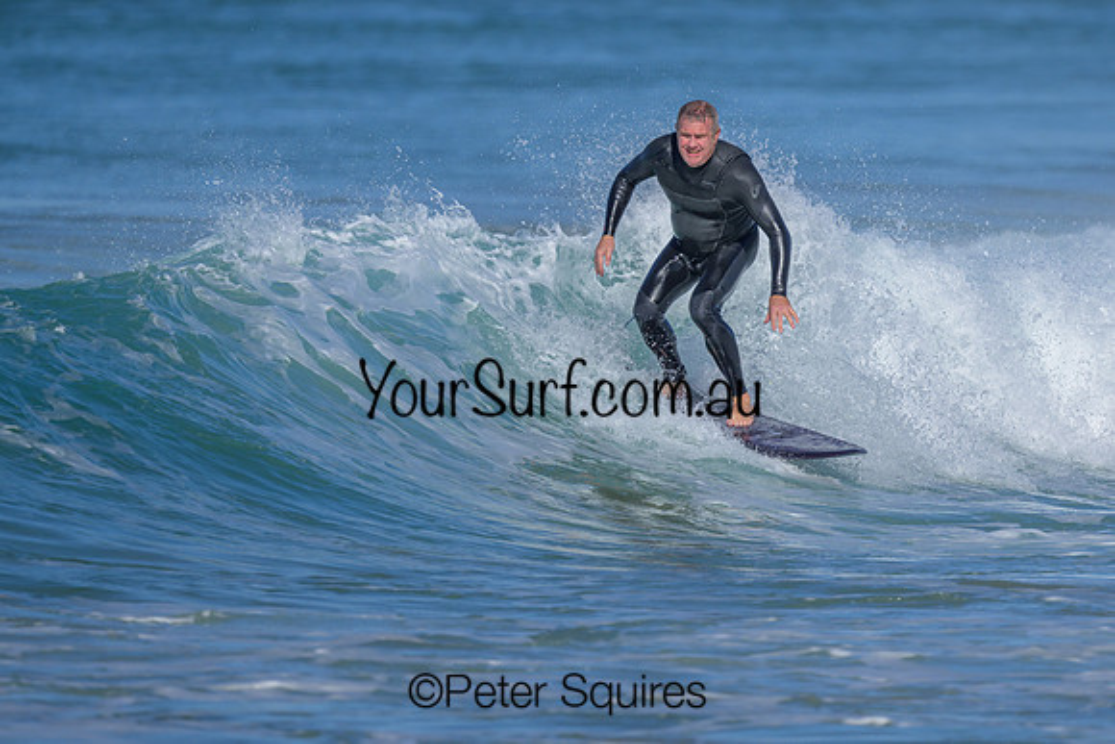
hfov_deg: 1.9
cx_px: 652
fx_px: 33857
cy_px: 285
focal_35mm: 1093
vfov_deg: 1.3
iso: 180
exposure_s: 1/2000
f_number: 6.3
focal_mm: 800
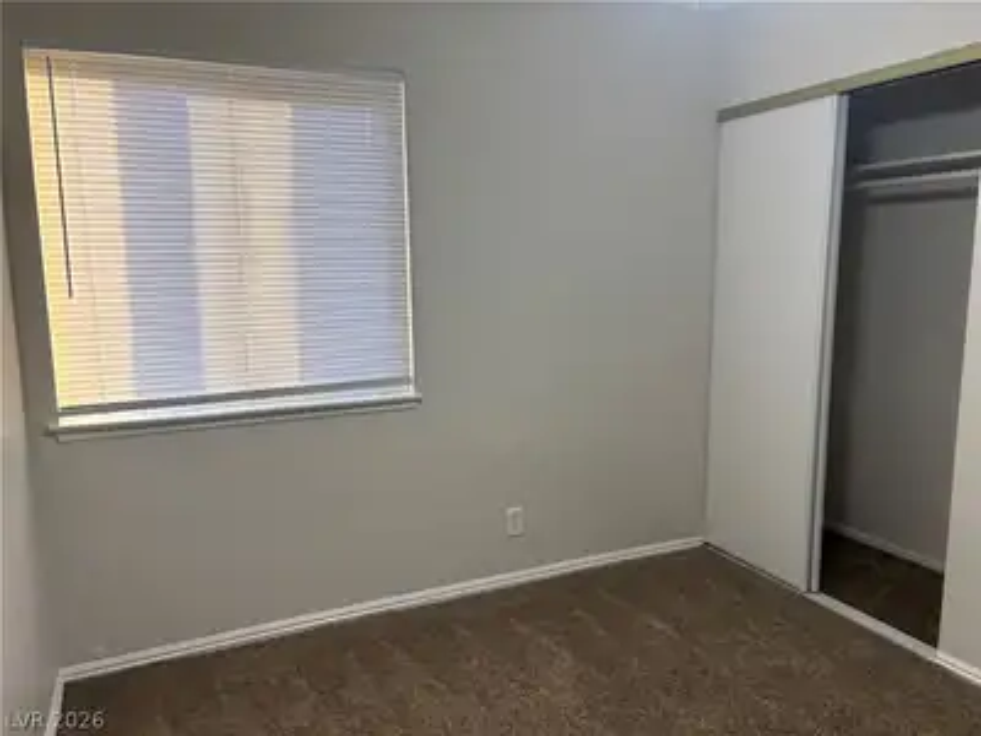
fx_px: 737
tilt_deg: -8.8
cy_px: 368
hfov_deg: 67.3
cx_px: 490
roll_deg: +0.4
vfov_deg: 53.1
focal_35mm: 26
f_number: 1.6
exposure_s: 1/120
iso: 100
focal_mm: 5.96
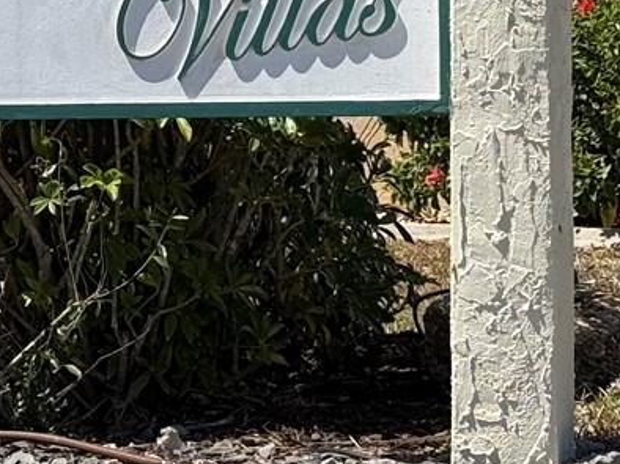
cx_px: -28
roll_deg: +0.5
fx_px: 3490
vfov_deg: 7.6
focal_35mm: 195
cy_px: -69
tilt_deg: +3.7
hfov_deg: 10.1
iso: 64
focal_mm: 6.76
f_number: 1.78
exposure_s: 1/4098
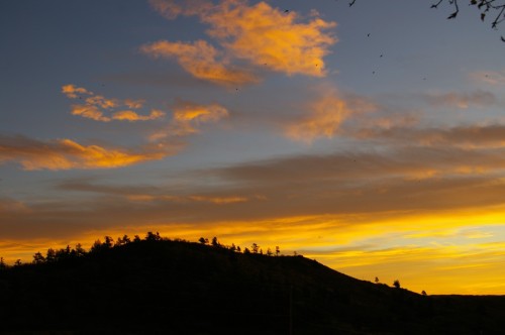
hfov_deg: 42.4
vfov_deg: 28.9
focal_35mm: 46
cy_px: 168
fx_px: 651
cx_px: 252
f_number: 5.6
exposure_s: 1/90
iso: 200
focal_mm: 31
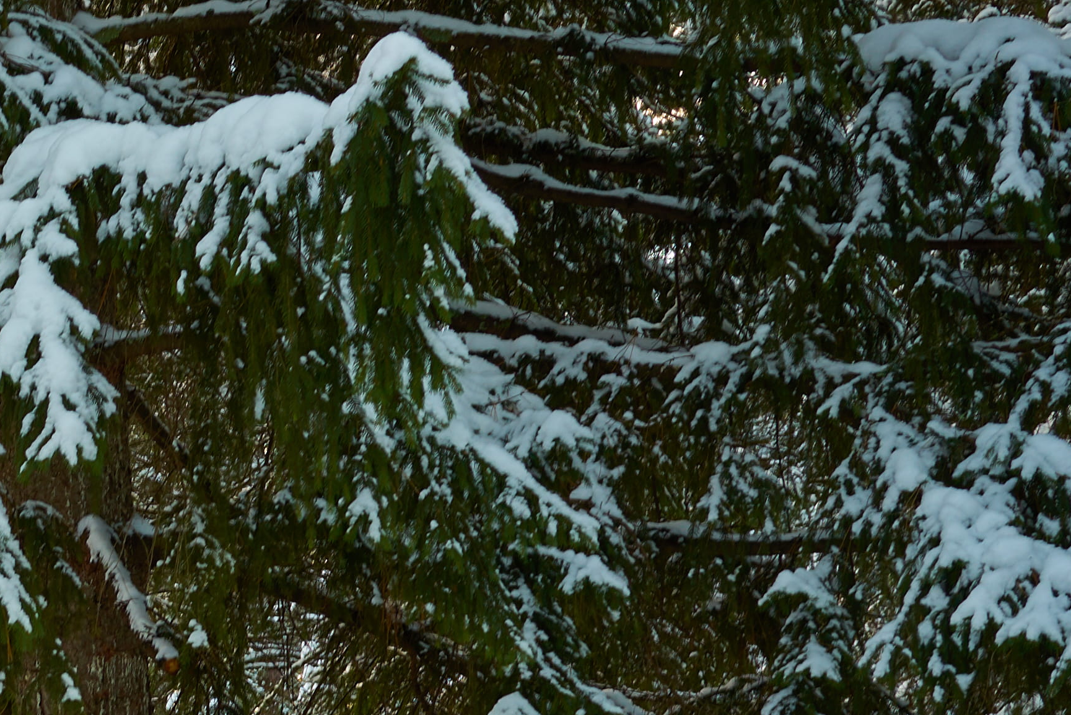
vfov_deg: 9.0
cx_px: -419
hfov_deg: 13.2
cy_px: 991
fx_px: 4434
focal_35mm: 149
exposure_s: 1/4
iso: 50
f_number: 8
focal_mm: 35
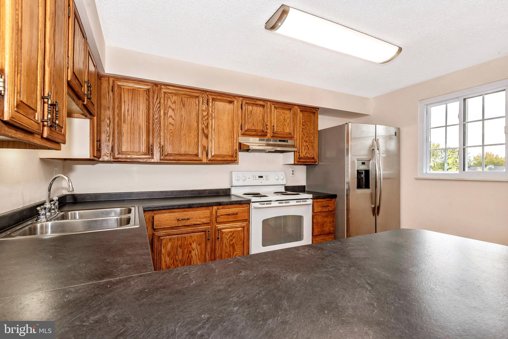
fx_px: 226
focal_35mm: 16
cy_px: 170
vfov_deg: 73.8
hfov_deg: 96.7
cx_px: 254
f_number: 9
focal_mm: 16
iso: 320
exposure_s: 1/60
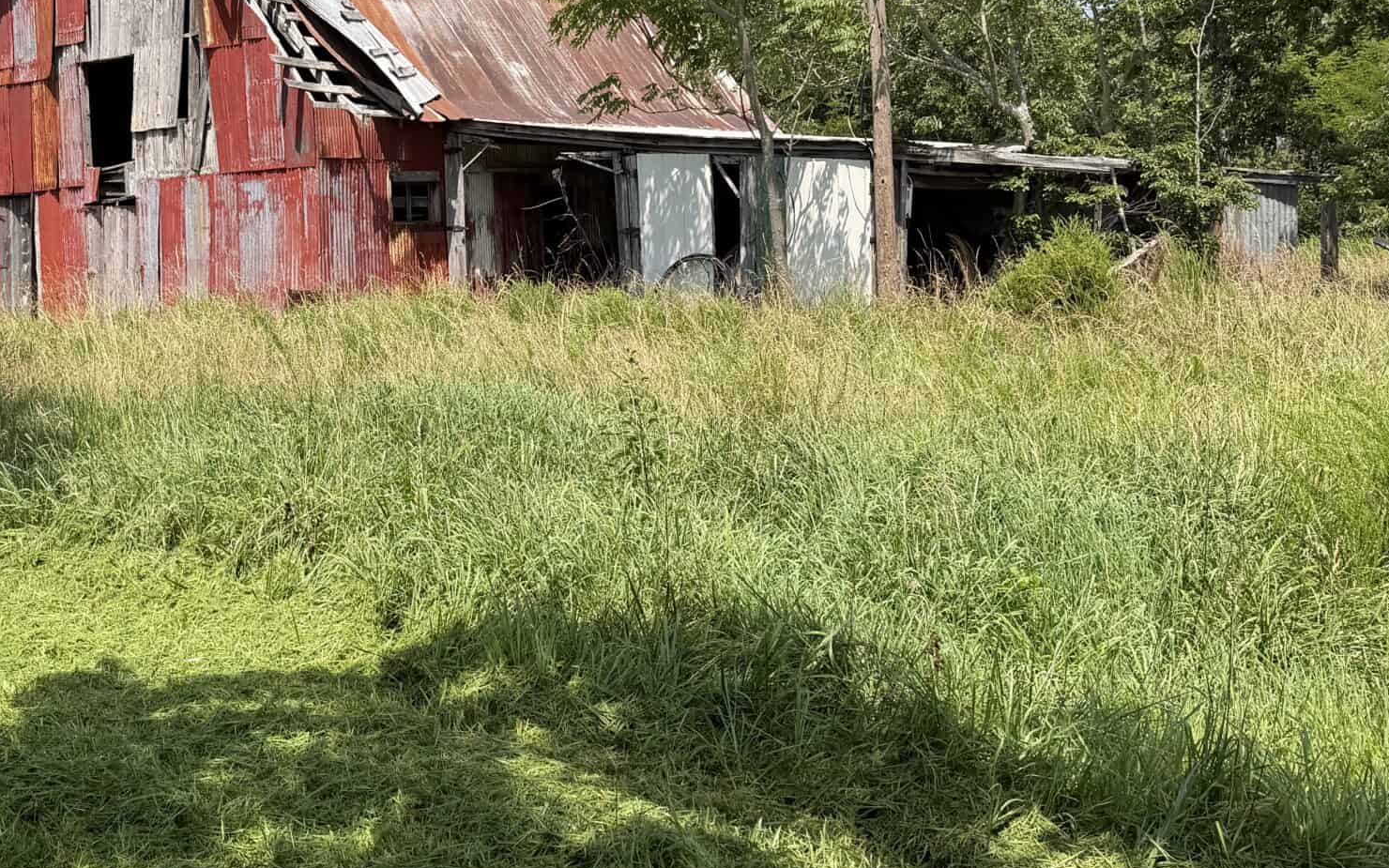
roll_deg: +2.4
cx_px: 314
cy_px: 371
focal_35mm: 44
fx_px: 1666
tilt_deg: -4.2
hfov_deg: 43.5
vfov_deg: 29.2
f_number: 1.78
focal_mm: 6.76
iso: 80
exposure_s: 1/2801
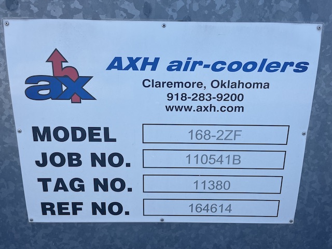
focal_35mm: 26
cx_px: 166
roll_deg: -1.5
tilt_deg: -14.7
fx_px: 249
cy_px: 124
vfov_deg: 53.1
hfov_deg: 67.3
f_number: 1.6
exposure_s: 1/992
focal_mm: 5.1
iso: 50
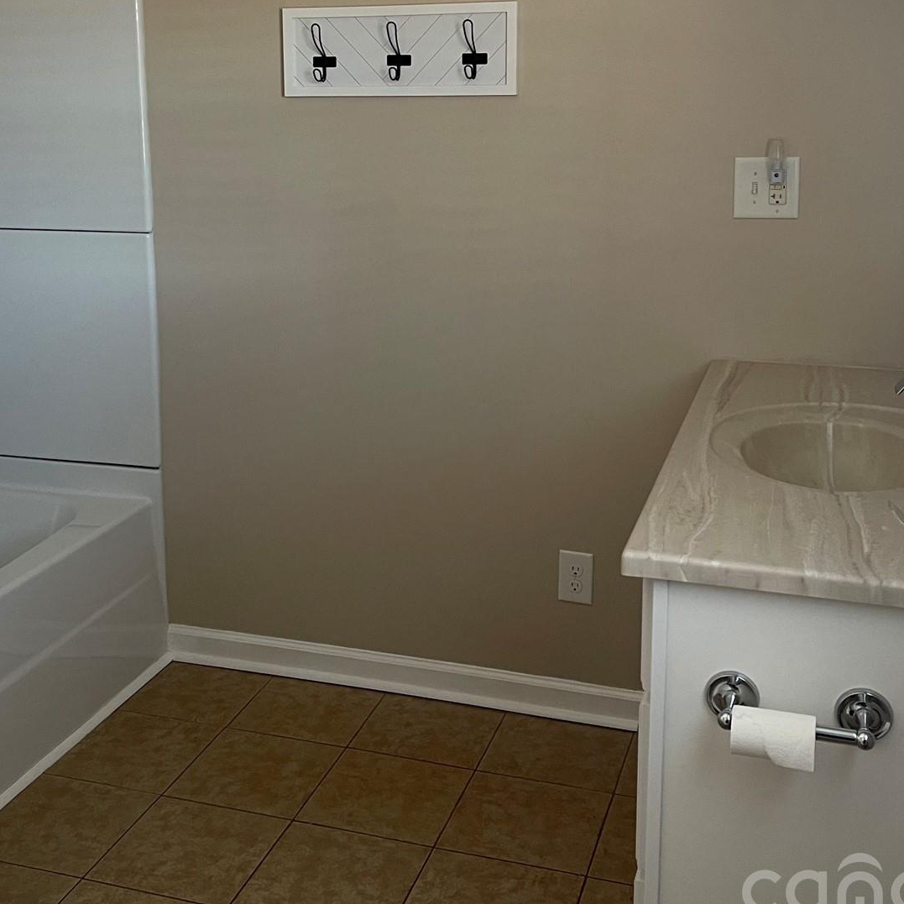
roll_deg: +0.5
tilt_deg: -10.4
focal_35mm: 42
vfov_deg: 39.6
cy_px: 311
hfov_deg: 39.9
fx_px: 1241
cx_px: 388
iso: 125
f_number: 1.6
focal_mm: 5.1
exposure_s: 1/60
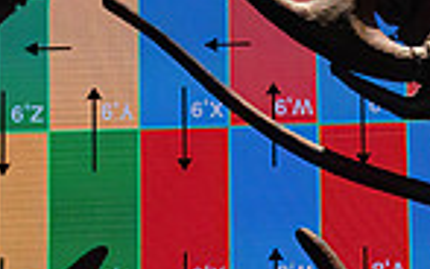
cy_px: 484
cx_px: 670
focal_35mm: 282
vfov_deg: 4.6
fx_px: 3306
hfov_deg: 7.3
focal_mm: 70
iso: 25600
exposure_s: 1/400
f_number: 9
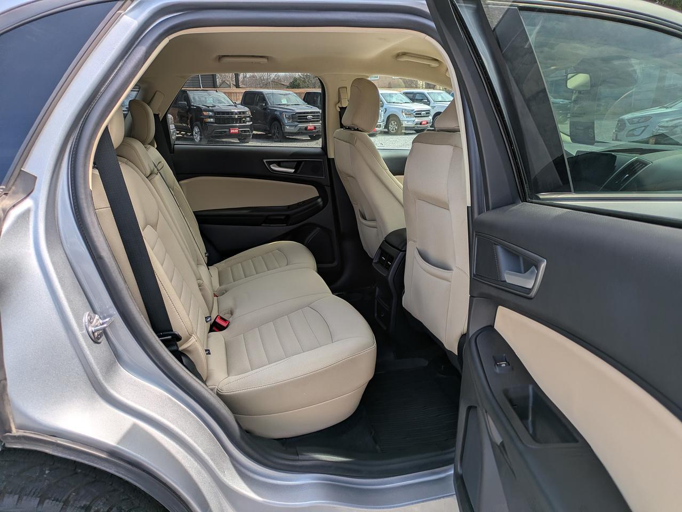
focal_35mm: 25
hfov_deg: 69.4
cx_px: 341
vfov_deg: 54.9
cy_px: 256
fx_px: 493
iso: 42
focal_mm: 5.43
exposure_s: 1/1166
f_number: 1.89
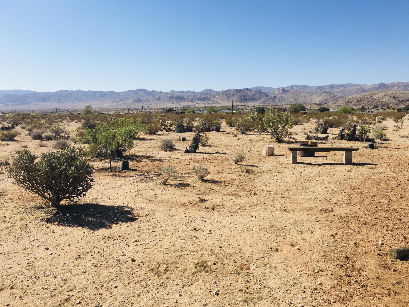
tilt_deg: -7.8
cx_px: 204
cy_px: 154
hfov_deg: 61.7
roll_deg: -0.6
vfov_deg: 48.2
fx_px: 343
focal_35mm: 29
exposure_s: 1/2481
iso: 25
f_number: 2.2
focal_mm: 4.15
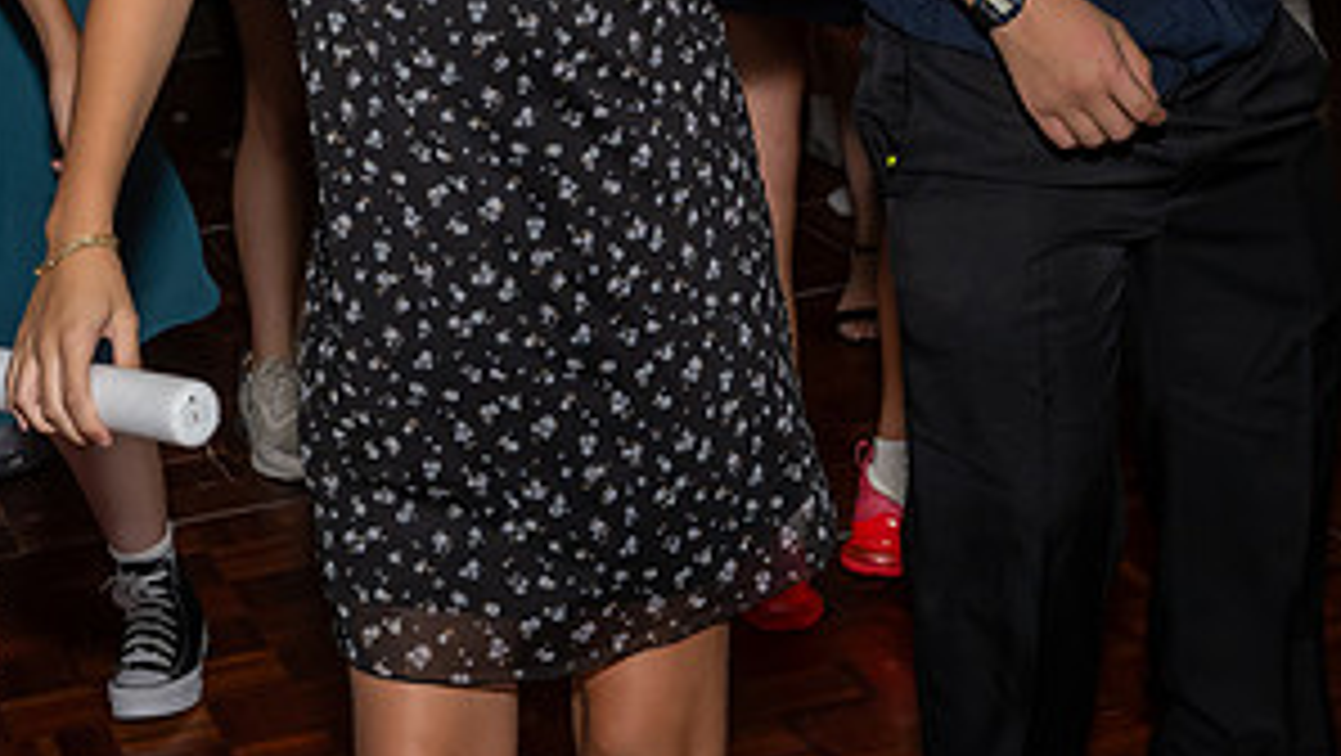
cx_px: 245
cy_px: -158
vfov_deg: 14.0
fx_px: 2988
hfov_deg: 24.8
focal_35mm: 84
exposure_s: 1/250
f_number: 8
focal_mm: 23
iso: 1000
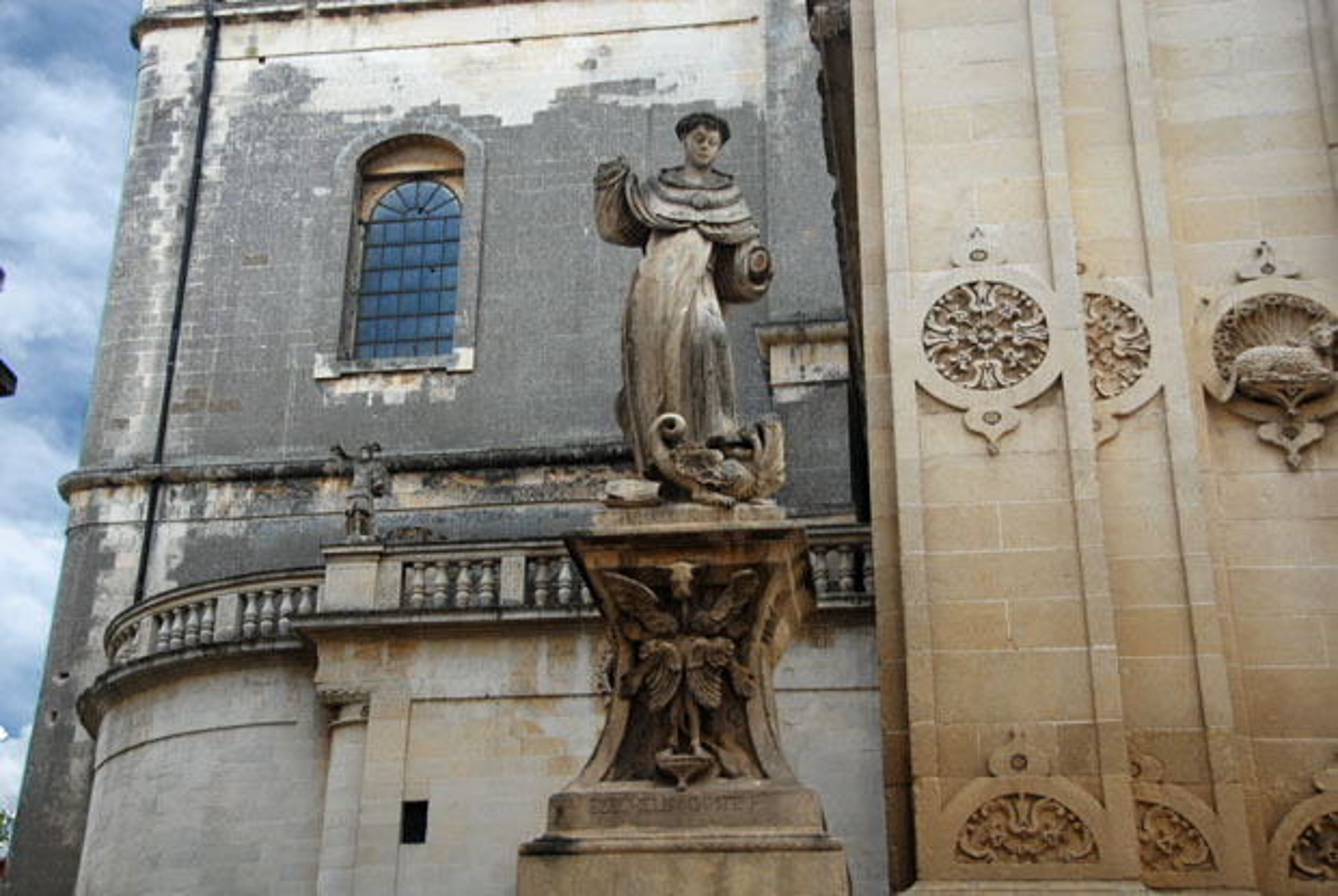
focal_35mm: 48
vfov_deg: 28.1
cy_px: 448
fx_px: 1786
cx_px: 669
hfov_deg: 41.1
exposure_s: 1/350
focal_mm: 32
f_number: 4
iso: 200
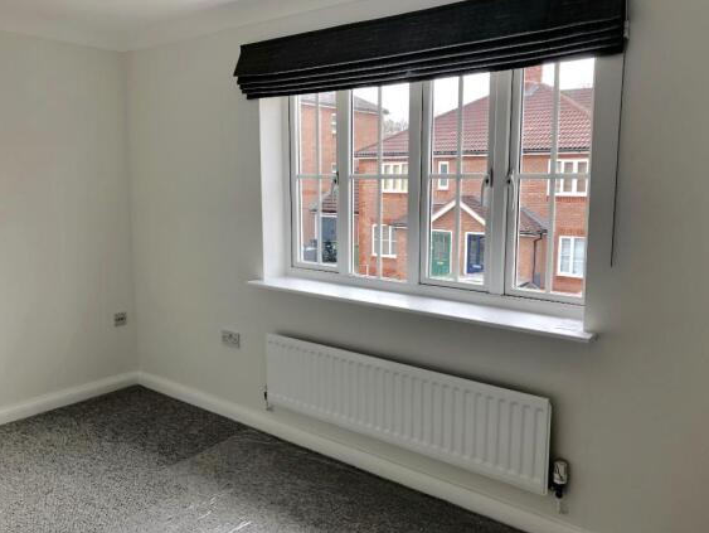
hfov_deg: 59.9
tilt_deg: -7.9
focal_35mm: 30
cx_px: 343
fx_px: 615
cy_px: 265
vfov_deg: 46.8
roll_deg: -0.2
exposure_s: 1/101
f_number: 1.8
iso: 80
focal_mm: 3.99
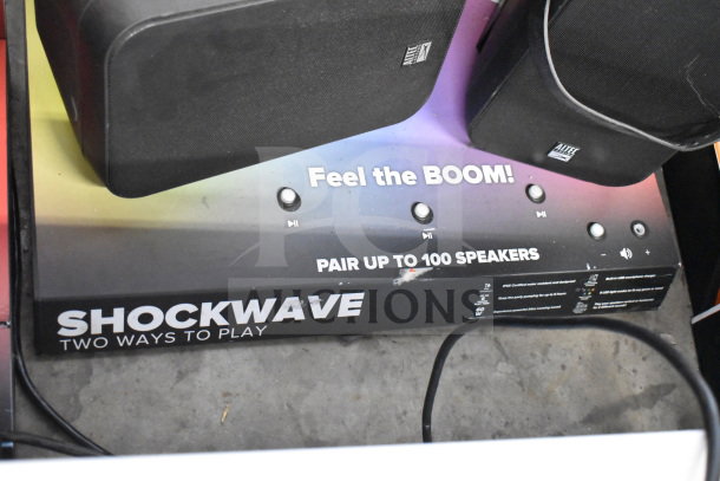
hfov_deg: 42.3
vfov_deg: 29.0
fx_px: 930
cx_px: 360
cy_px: 240
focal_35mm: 46
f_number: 4.2
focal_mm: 31
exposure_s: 1/50
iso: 10000
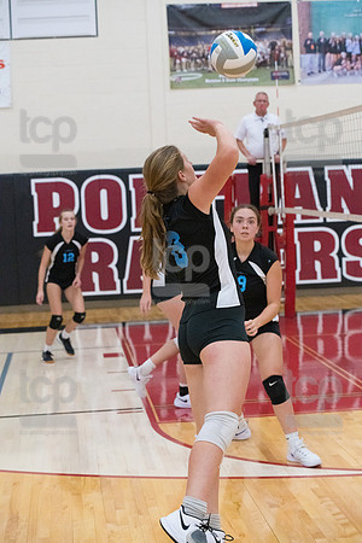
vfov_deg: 27.0
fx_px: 1131
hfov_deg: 18.2
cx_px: 181
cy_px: 272
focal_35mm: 75
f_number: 4.5
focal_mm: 75
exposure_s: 1/1000
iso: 6400
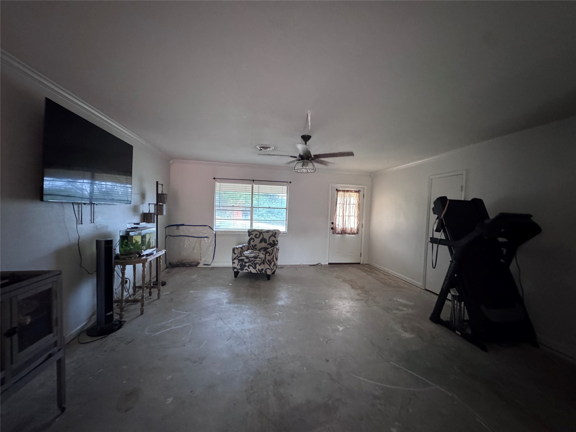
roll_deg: -1.1
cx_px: 288
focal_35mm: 14
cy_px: 216
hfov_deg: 102.1
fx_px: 233
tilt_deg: -2.3
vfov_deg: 85.7
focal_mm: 2.22
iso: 1250
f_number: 2.2
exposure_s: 1/60
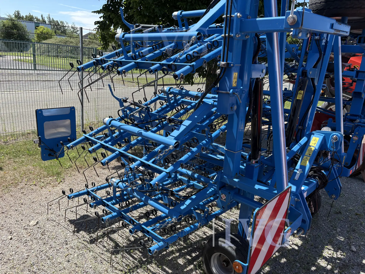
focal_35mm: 26
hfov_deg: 67.3
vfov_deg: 53.1
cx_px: 182
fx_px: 274
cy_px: 137
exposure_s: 1/1263
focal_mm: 5.96
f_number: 1.6
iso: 50
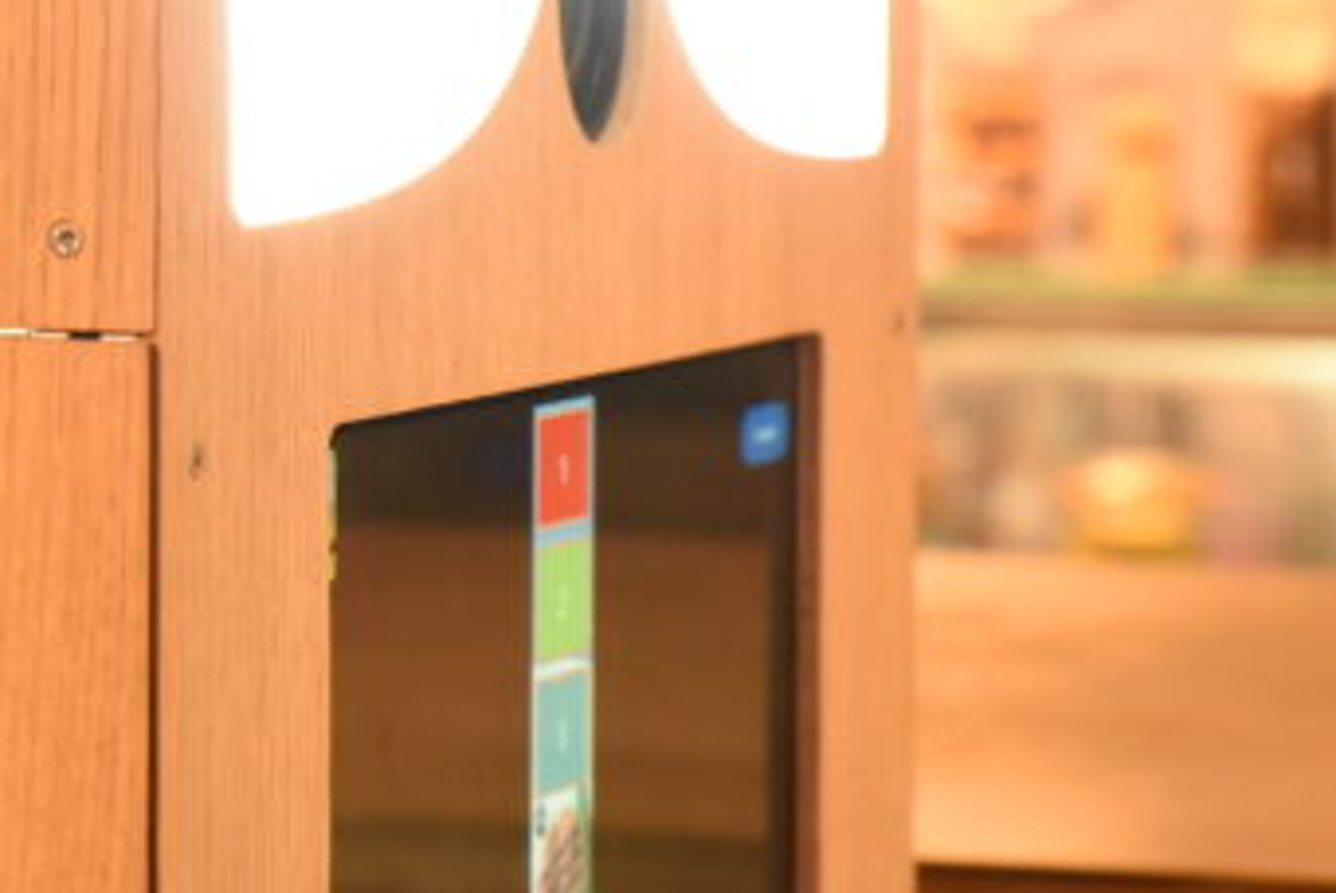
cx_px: -439
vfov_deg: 6.6
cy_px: 321
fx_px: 7800
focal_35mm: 210
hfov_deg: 9.6
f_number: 5.6
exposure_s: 1/80
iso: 3600
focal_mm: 70
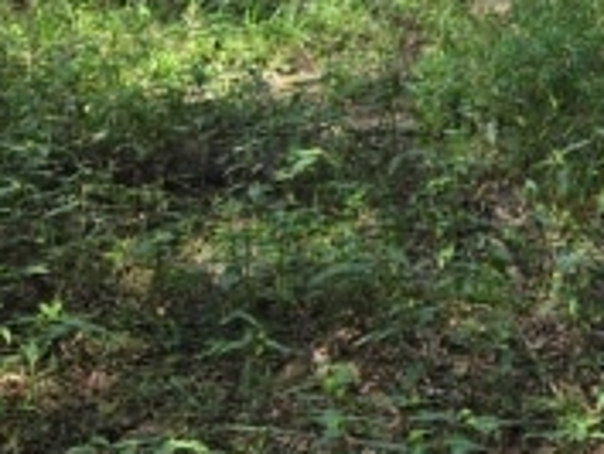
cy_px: -280
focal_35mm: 83
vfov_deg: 15.9
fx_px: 1449
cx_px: 416
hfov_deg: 23.4
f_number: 1.8
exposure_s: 1/180
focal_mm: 5.4
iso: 50
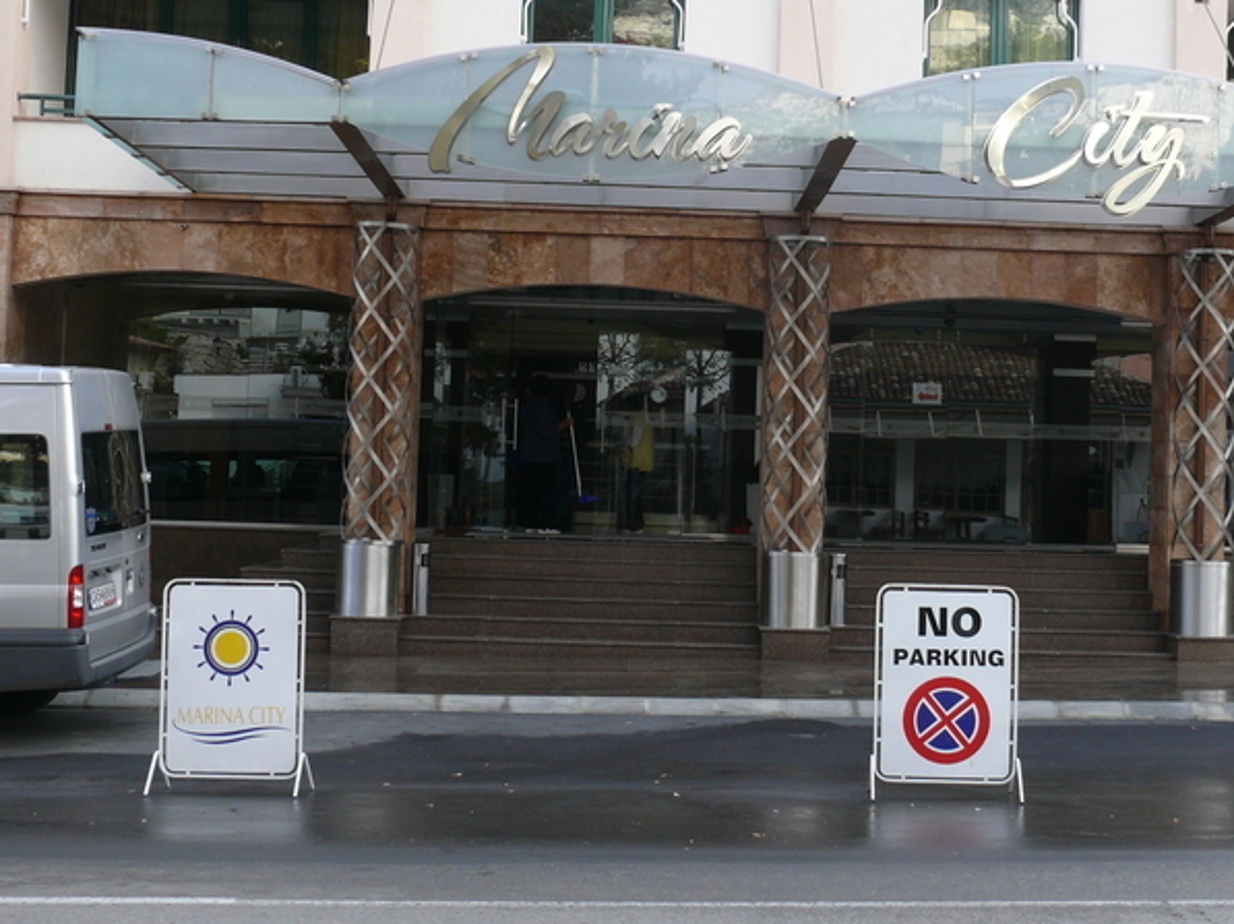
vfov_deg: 24.7
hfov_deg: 32.6
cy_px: 329
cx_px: 767
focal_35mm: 59
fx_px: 2102
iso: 100
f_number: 4
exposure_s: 1/125
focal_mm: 9
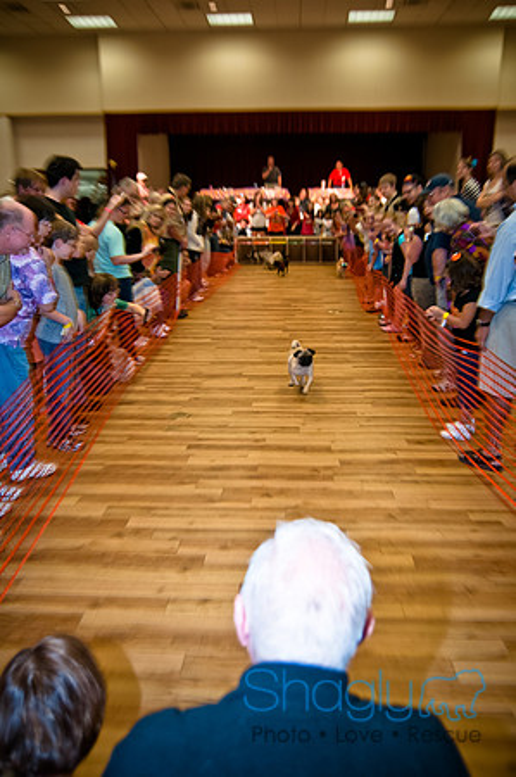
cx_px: 258
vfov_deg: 57.3
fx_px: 711
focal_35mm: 33
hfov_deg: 39.9
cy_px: 388
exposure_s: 1/60
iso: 200
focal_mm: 22
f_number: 2.8
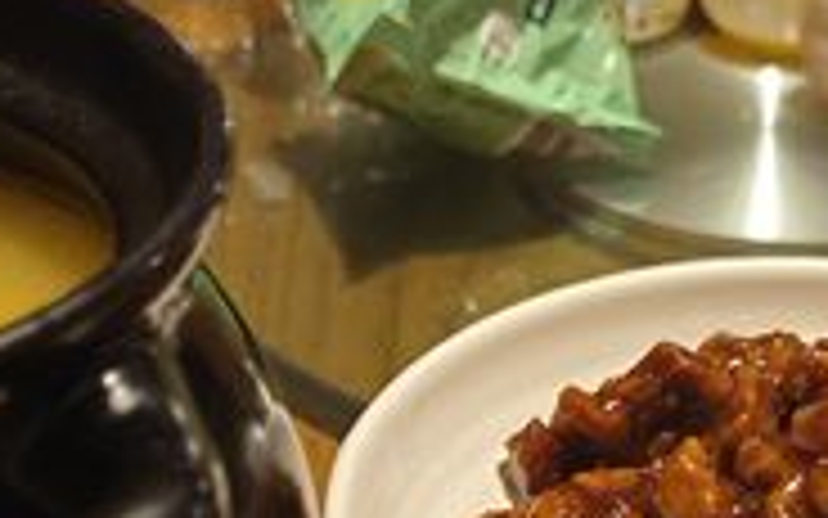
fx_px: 1941
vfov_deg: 14.6
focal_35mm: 86
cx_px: 405
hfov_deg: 24.1
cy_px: 671
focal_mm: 8.7
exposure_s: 1/50
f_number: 1.9
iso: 640
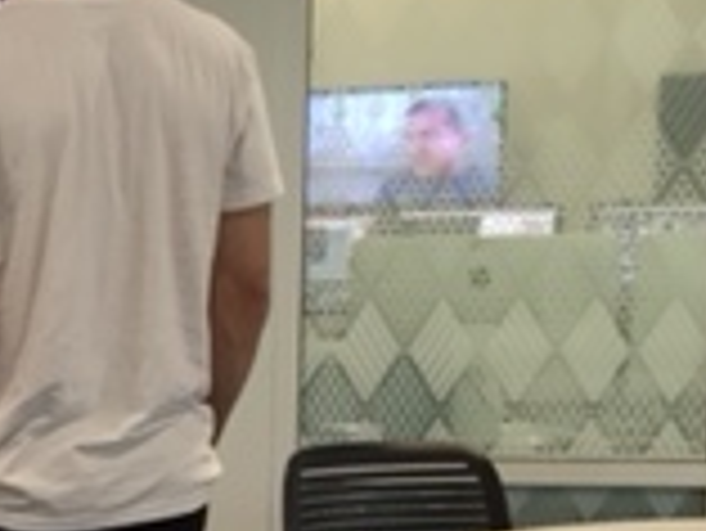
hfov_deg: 14.6
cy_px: 580
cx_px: -576
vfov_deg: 12.4
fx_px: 2408
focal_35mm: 118
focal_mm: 4.15
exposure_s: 1/30
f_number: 2.2
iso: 80
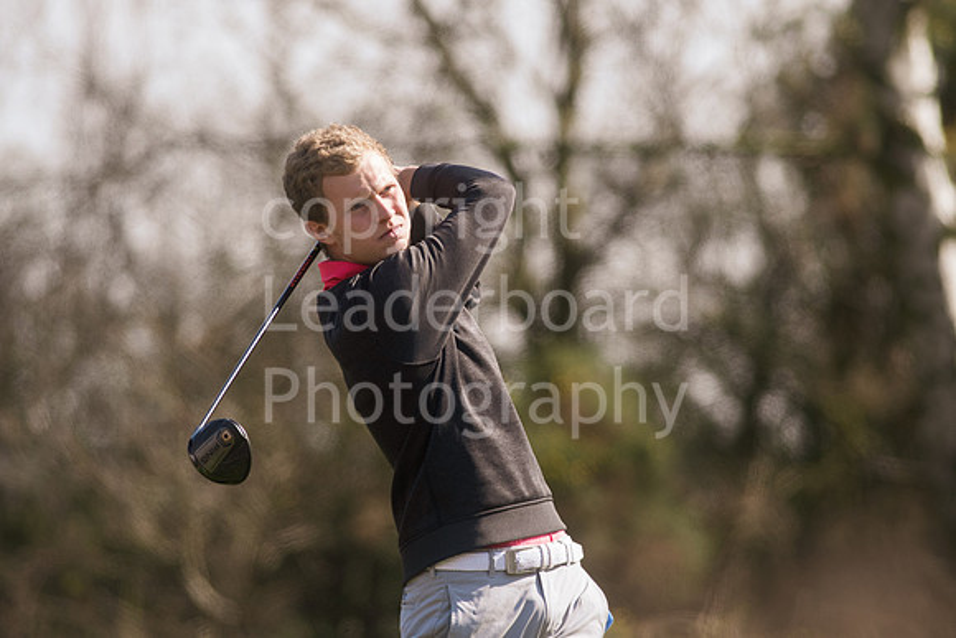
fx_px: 11952
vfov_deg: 3.1
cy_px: 319
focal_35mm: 450
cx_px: 478
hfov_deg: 4.6
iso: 400
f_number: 4
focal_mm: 300
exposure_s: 1/2500
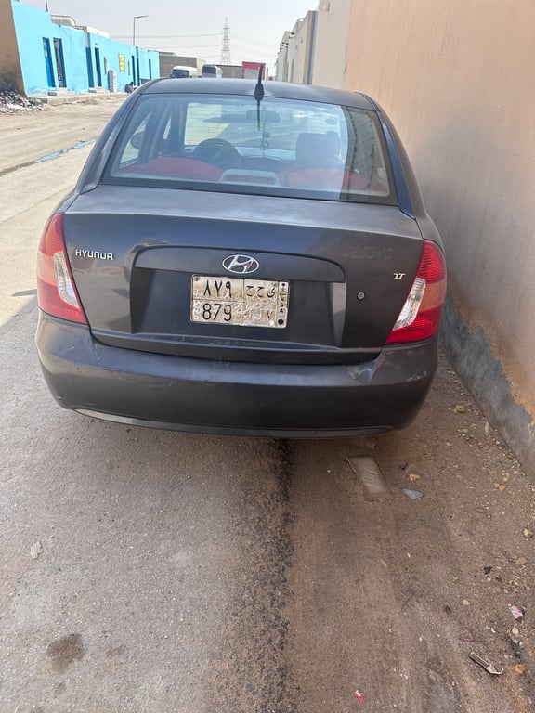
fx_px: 495
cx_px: 268
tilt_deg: -27.9
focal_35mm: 24
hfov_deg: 56.8
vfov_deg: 71.6
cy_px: 356
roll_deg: -4.6
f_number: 1.78
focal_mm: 6.86
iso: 80
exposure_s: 1/1272
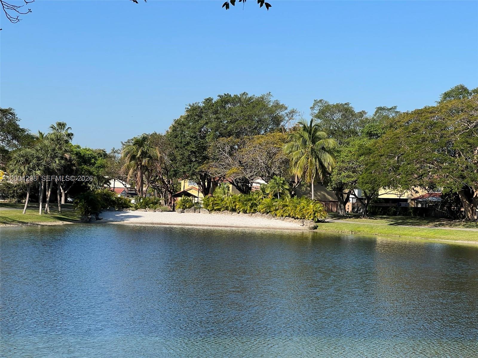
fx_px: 1063
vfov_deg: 19.1
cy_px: 179
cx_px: 239
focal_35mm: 77
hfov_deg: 25.3
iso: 32
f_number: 2.8
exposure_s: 1/630
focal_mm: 9
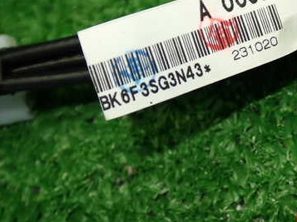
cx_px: 235
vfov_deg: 21.0
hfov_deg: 27.7
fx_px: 591
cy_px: 46
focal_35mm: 69
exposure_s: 1/80
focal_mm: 7.31
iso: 160
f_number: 2.8
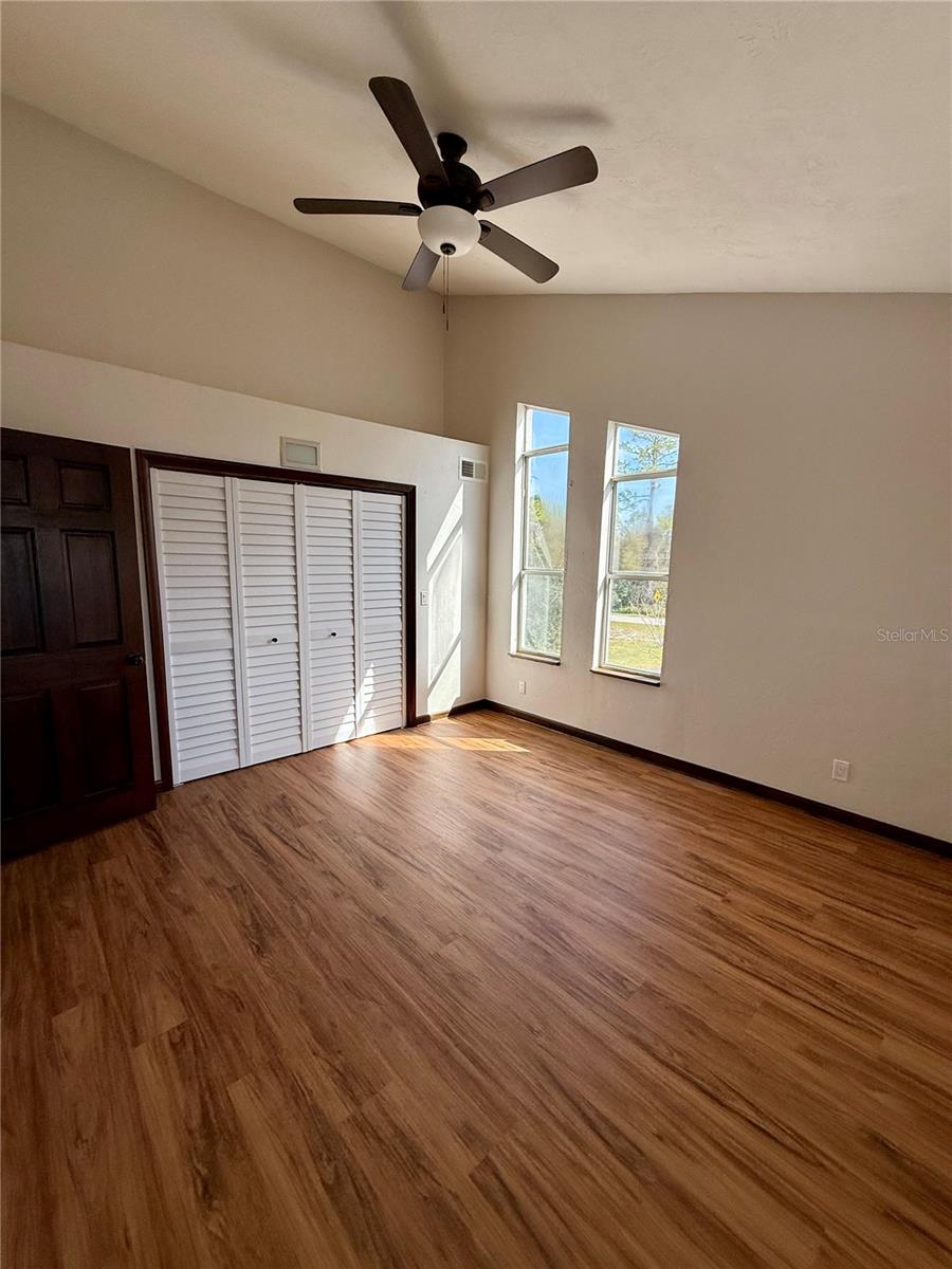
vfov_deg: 102.1
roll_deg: -0.6
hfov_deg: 85.7
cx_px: 476
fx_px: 513
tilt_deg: -7.7
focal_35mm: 14
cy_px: 634
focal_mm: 2.22
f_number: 2.2
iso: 64
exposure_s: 1/686
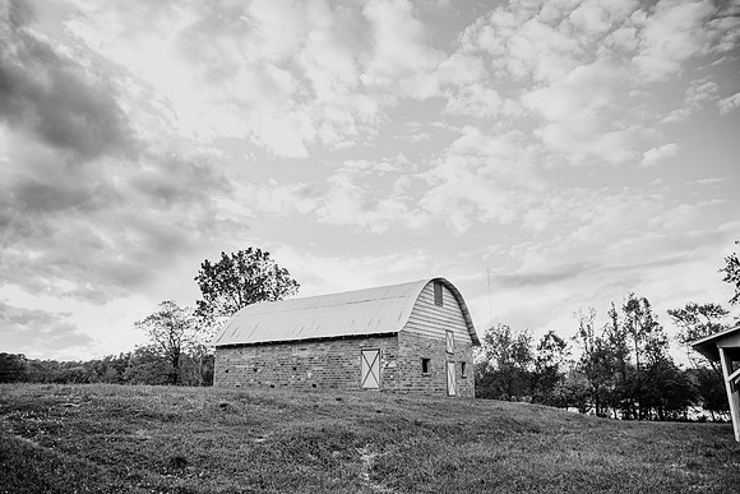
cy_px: 247
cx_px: 370
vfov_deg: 53.2
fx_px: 493
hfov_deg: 73.7
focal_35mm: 24
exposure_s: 1/500
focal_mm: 24
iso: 160
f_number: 2.8
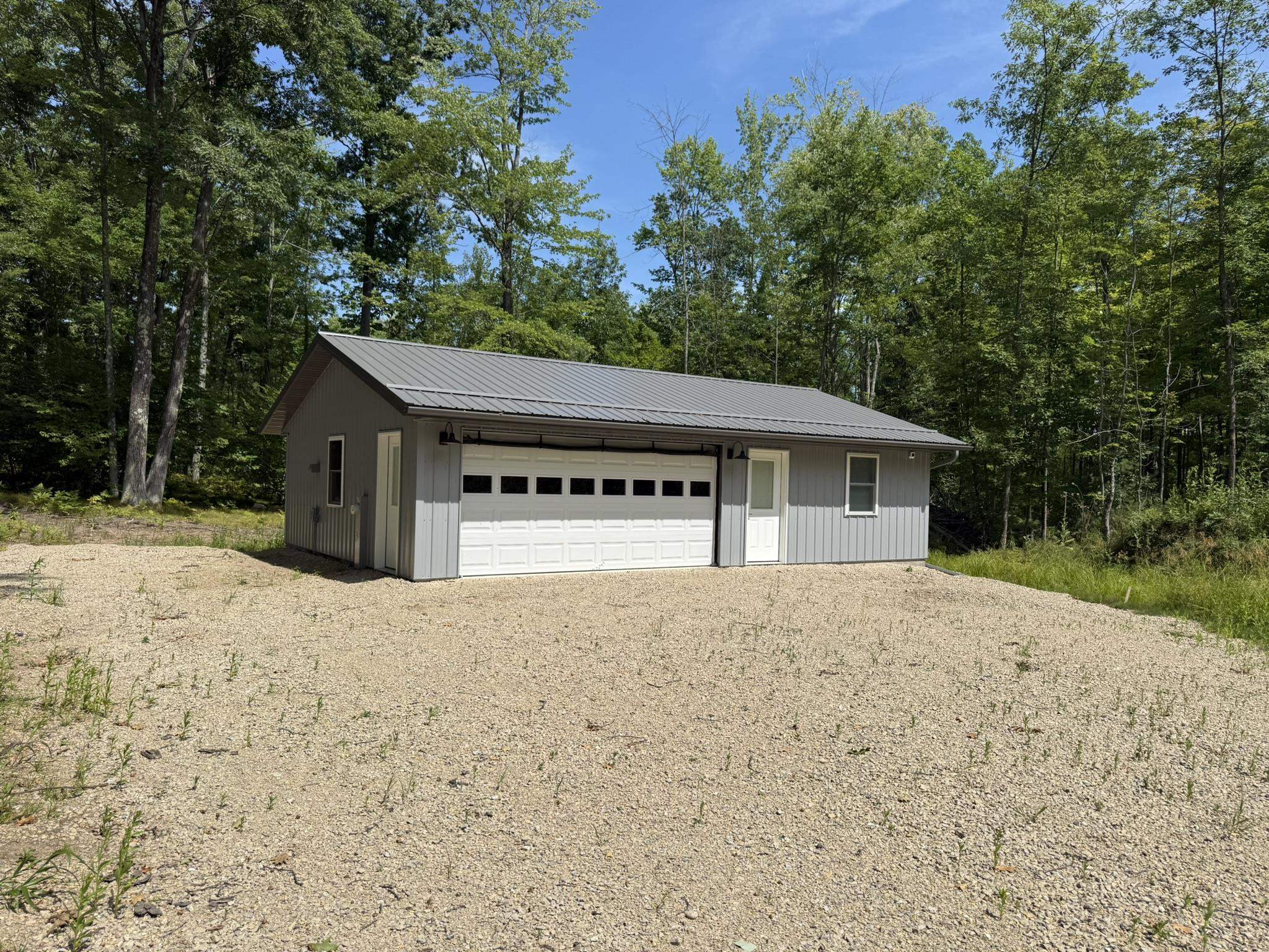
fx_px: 880
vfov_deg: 56.8
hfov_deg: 71.6
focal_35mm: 24
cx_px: 634
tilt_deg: +1.2
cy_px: 476
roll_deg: -1.2
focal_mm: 6.76
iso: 80
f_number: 1.78
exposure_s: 1/5319
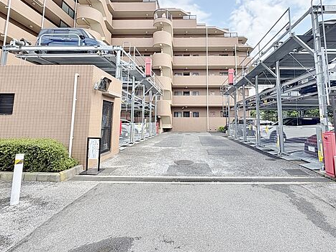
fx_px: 175
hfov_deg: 87.4
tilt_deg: +7.2
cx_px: 186
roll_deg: +0.1
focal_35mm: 18
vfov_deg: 70.9
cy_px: 102
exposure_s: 1/858
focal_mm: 2.22
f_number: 2.2
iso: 64
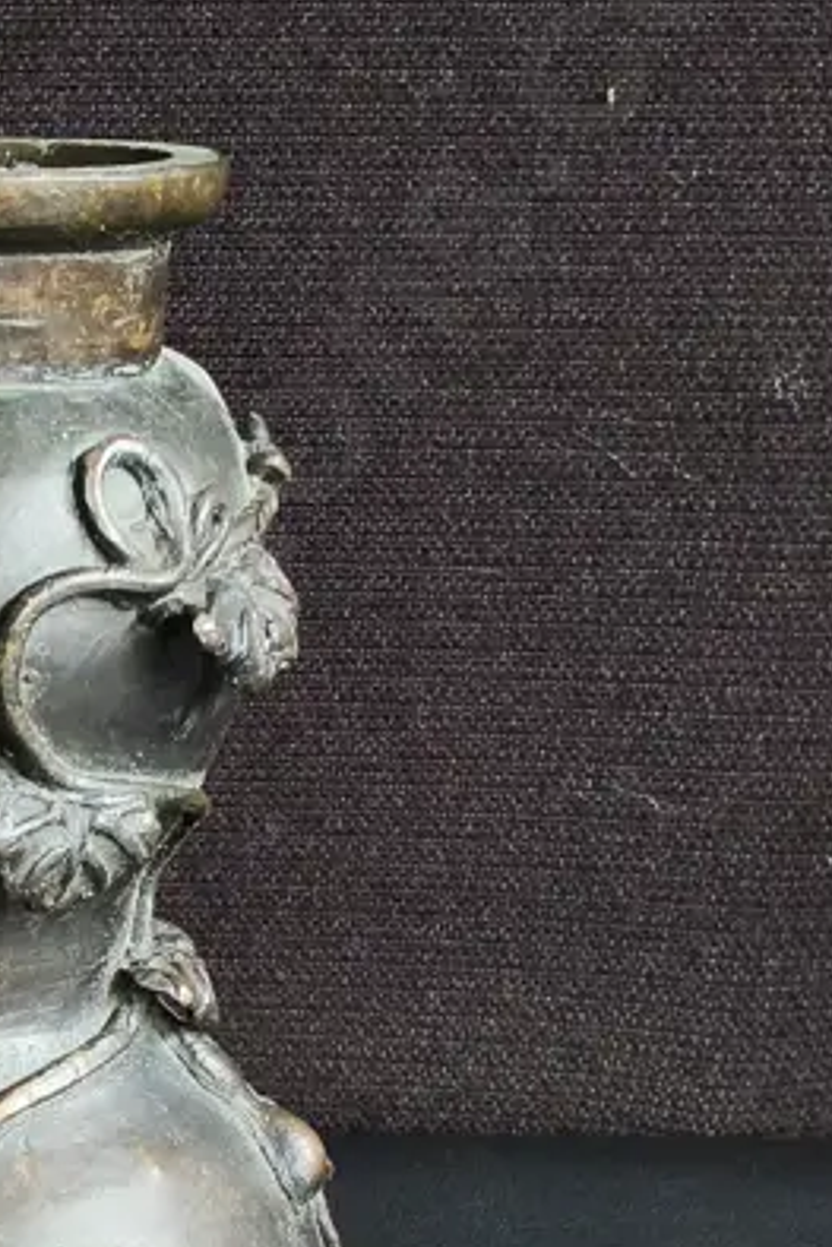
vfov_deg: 27.3
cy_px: 959
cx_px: -85
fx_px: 2528
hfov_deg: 18.0
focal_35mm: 73
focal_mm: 2.87
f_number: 2
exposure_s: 1/100
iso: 80
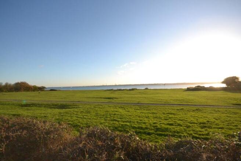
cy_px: 80
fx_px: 100
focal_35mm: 15
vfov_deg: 77.3
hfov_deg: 100.4
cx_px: 120
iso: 100
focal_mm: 10
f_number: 7.1
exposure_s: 1/200
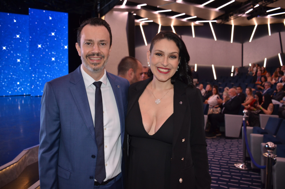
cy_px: 94
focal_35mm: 27
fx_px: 213
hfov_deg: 67.5
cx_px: 142
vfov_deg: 47.7
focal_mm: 18
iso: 800
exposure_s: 1/60
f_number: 3.5
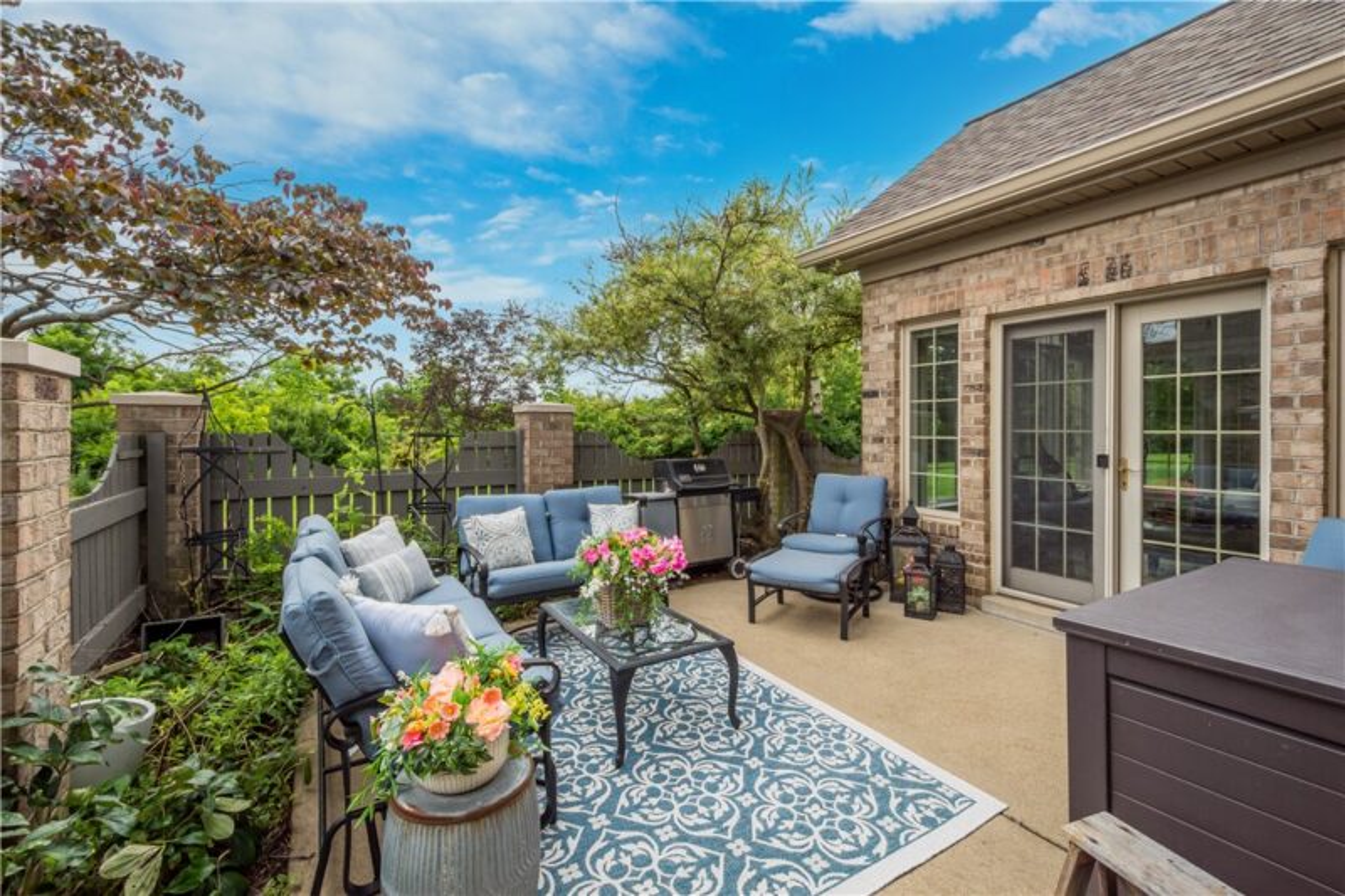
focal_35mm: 15
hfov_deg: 100.4
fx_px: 560
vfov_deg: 77.3
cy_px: 448
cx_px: 672
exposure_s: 1/400
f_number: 8
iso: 100
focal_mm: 10
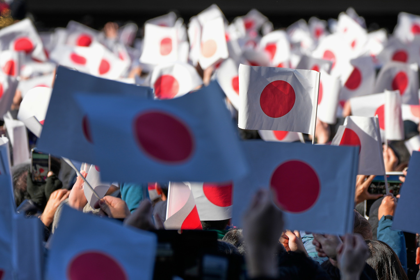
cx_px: 210
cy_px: 140
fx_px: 4000
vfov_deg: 4.0
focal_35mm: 343
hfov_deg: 6.0
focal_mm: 229
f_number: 5.6
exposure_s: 1/320
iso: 100
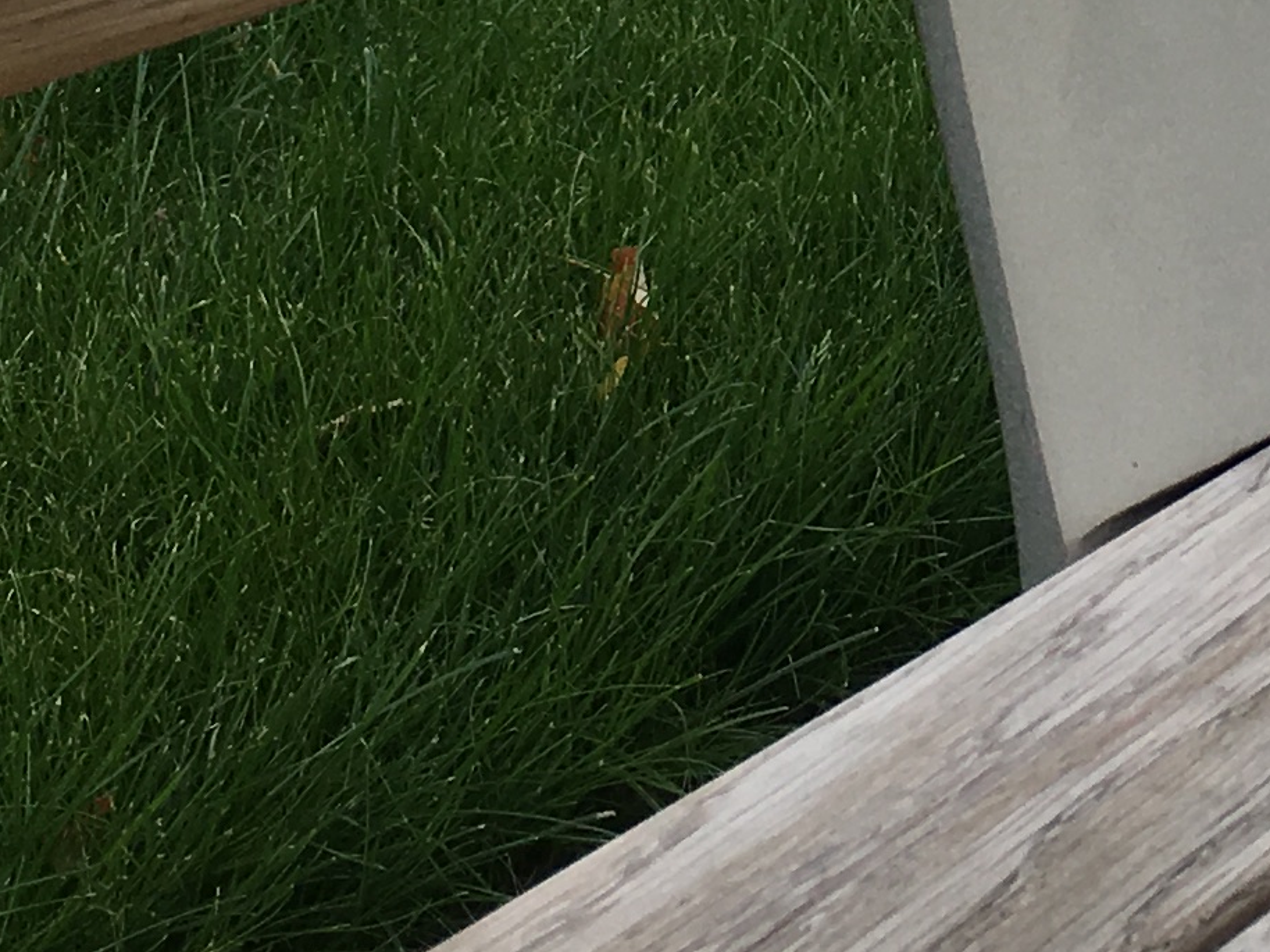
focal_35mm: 128
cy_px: -346
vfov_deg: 11.2
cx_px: 1576
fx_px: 4695
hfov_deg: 14.8
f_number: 2.2
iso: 25
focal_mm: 4.15
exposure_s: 1/651
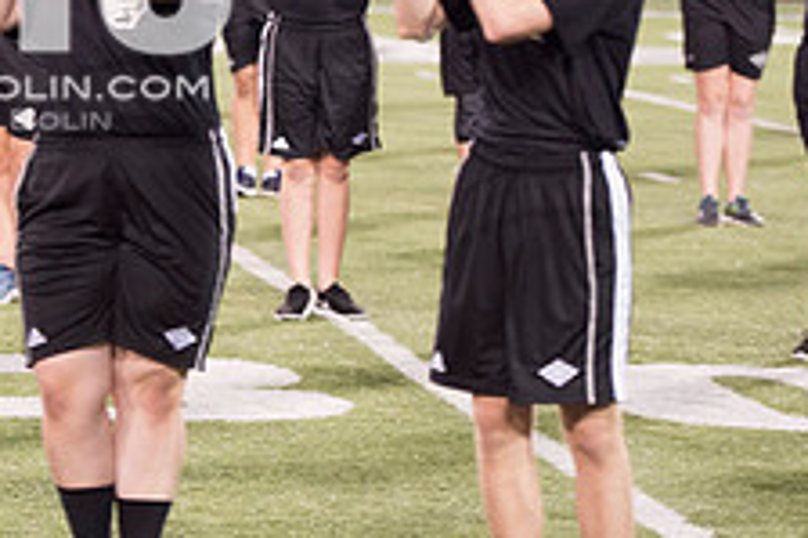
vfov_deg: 5.4
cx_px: -40
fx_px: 5697
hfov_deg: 8.1
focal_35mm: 254
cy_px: -42
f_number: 2.8
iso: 1000
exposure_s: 1/320
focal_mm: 98
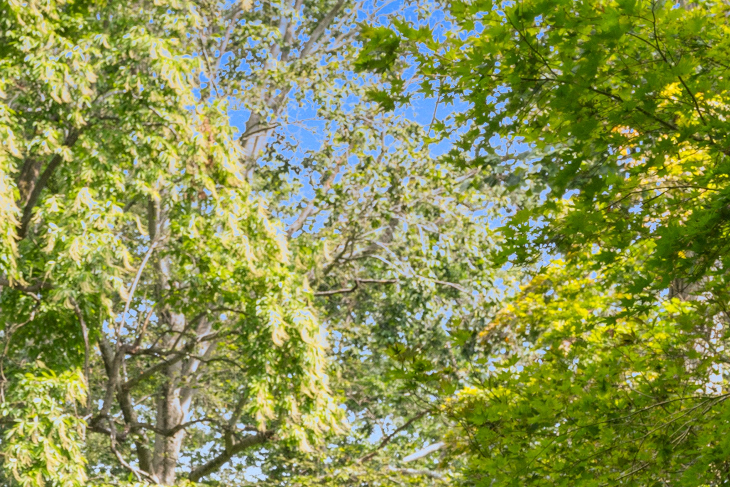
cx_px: -183
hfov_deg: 14.6
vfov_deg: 9.5
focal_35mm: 135
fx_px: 2737
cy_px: 967
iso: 160
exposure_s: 1/8
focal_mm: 33
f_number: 9
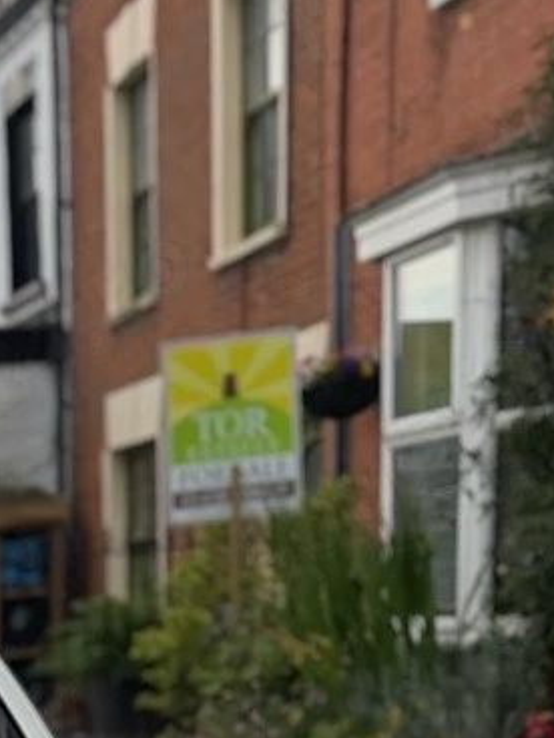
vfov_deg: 20.3
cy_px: 1001
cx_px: -413
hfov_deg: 15.0
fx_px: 1856
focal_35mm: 87
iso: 80
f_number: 1.78
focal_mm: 6.76
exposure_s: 1/1112
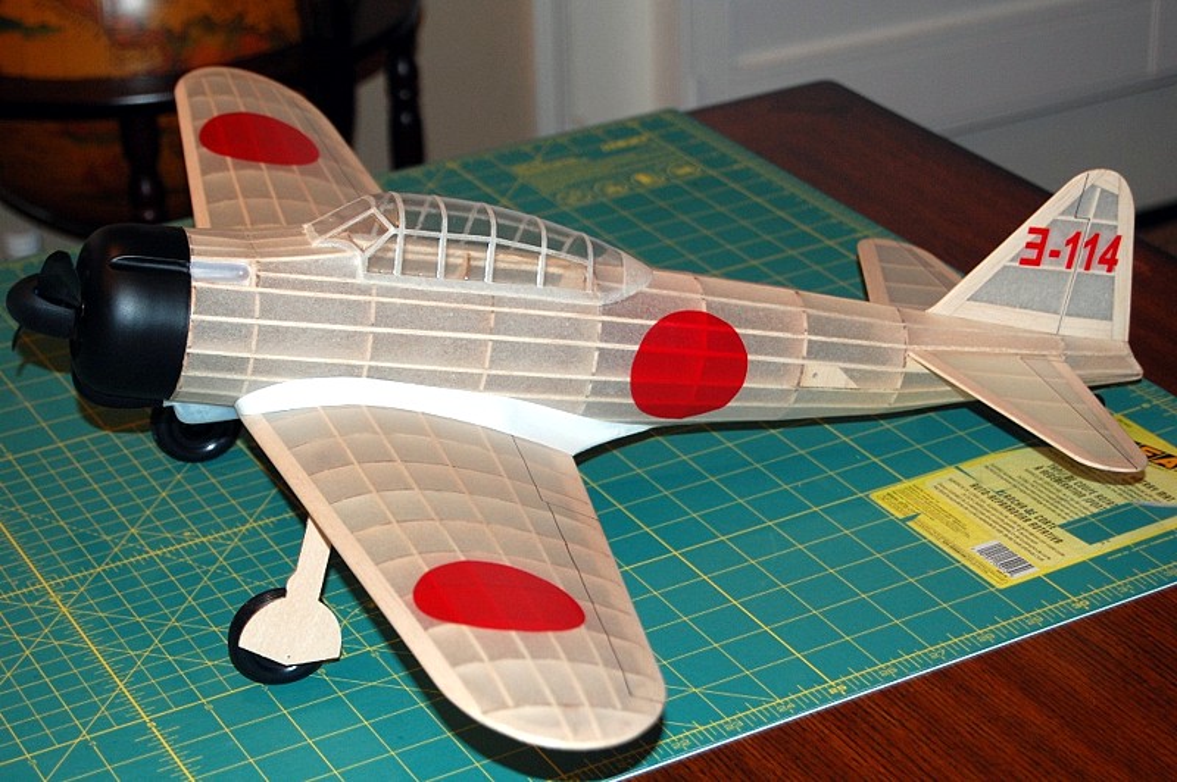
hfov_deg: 24.6
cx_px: 588
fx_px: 2695
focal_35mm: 82
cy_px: 391
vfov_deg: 16.5
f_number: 5.6
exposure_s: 1/60
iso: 400
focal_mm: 55
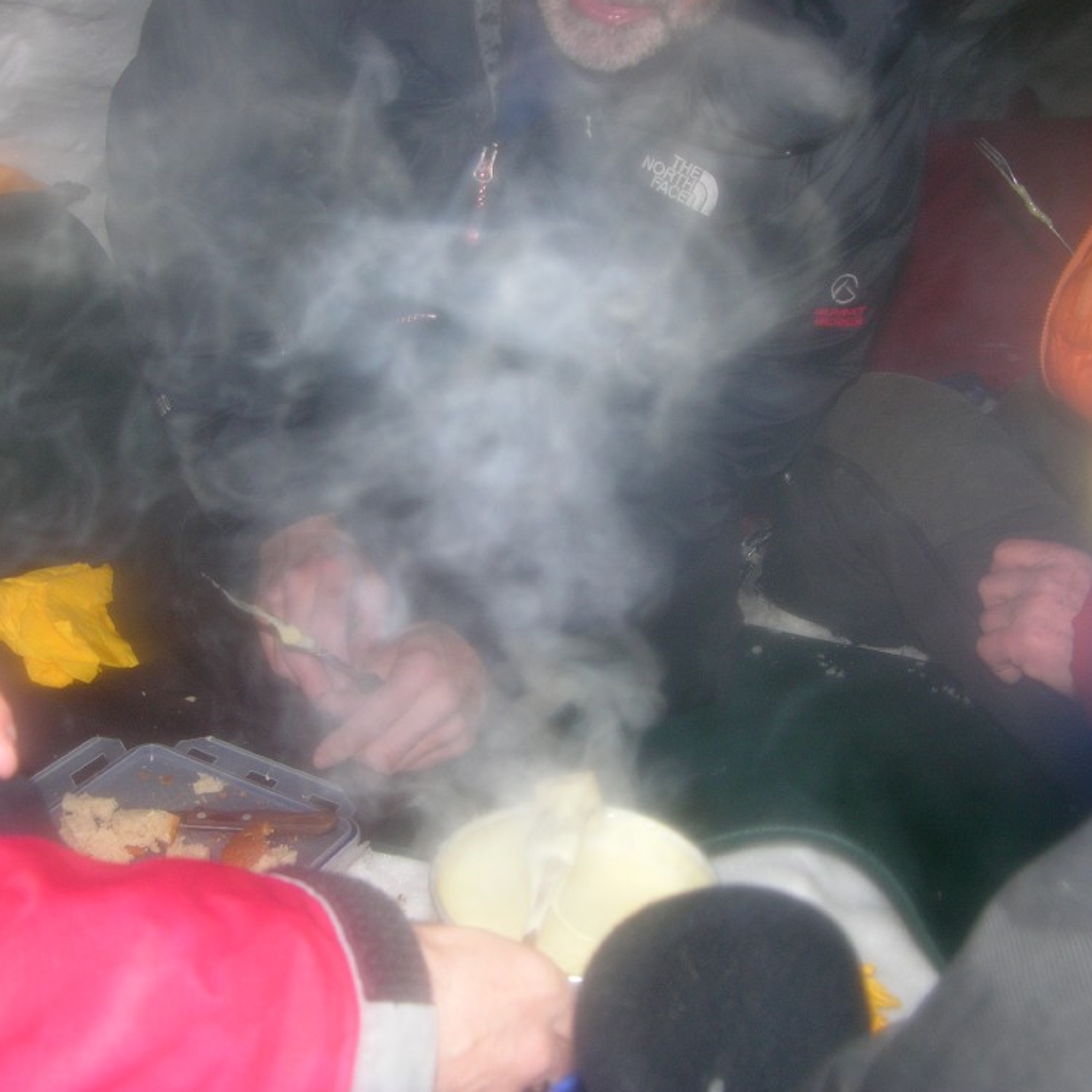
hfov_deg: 40.0
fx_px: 1499
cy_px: 543
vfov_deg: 40.0
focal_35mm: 42
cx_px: 511
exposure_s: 1/60.1
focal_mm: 8.9
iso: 100
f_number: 2.8
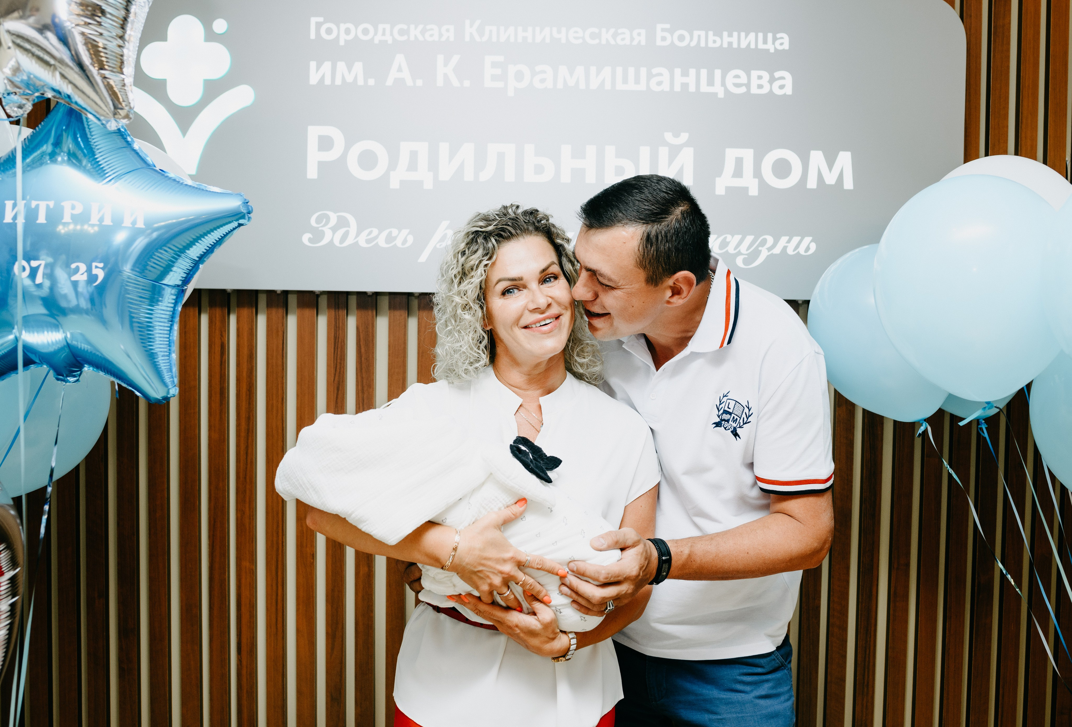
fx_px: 1120
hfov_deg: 51.1
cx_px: 554
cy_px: 369
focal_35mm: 37
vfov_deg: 36.0
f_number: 4
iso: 200
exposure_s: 1/160
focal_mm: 35
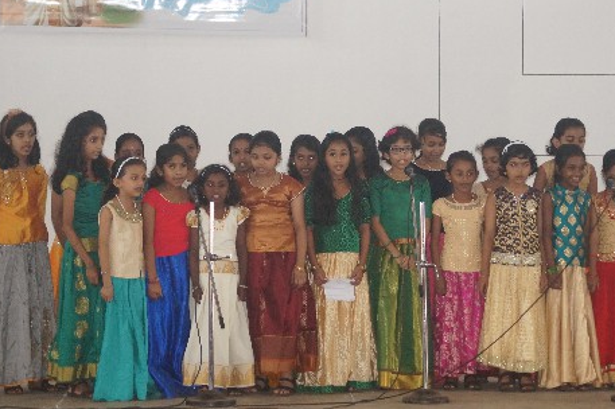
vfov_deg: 7.7
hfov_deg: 11.5
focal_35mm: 179
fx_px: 3051
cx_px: 377
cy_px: 141
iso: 2500
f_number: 4
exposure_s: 1/160
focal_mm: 85
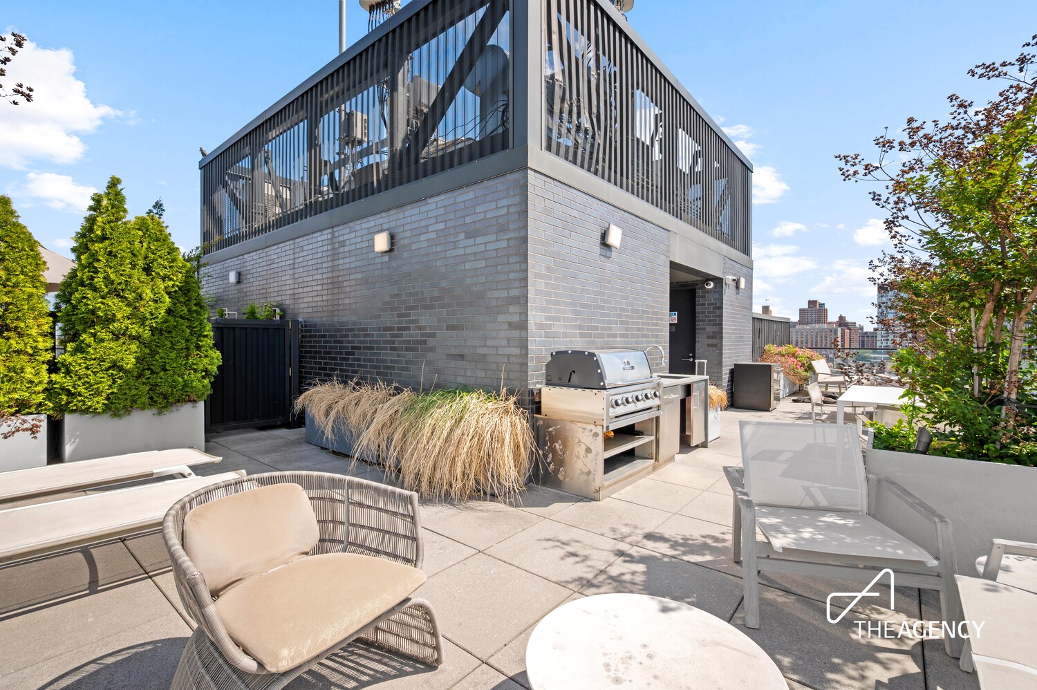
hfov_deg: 104.3
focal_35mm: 14
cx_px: 518
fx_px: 403
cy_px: 345
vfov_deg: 81.1
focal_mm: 14
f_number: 13
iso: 250
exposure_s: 1/60
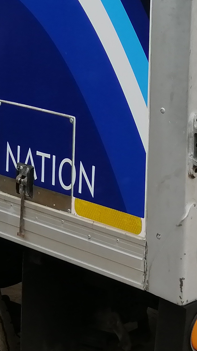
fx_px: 984
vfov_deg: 19.7
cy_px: 11
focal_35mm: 106
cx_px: 140
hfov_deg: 11.4
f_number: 1.8
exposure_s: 1/1018
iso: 50
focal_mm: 3.95
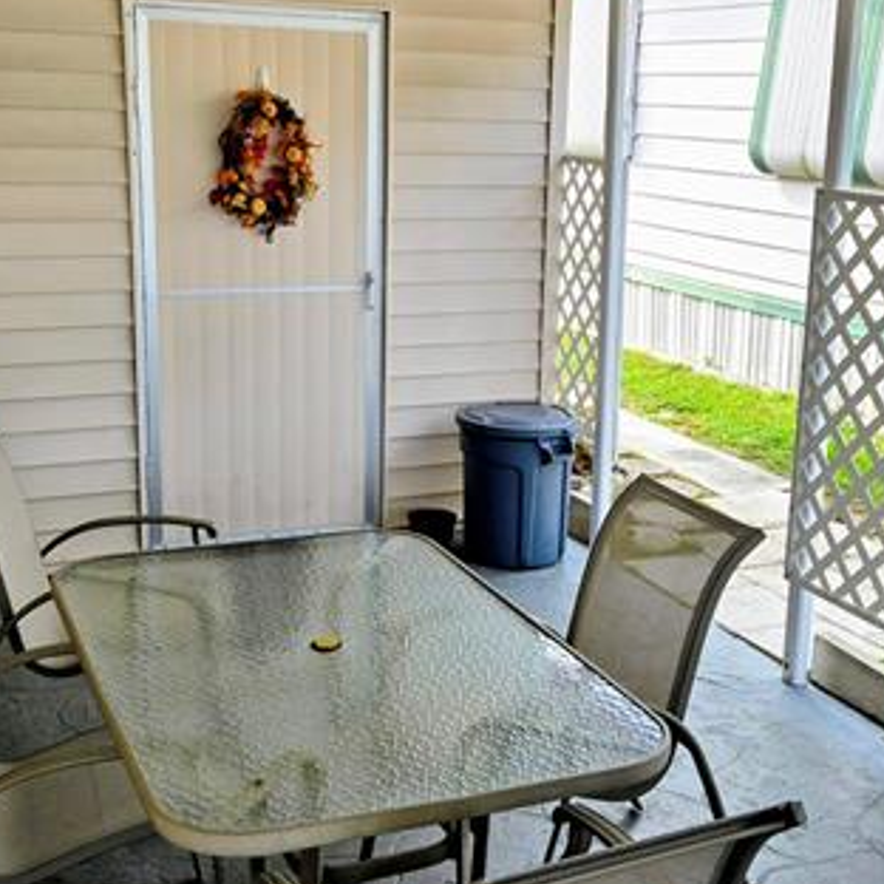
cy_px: 473
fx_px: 1445
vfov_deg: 34.0
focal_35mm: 50
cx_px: 510
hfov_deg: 34.0
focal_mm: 5.4
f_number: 1.8
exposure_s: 1/378
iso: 25
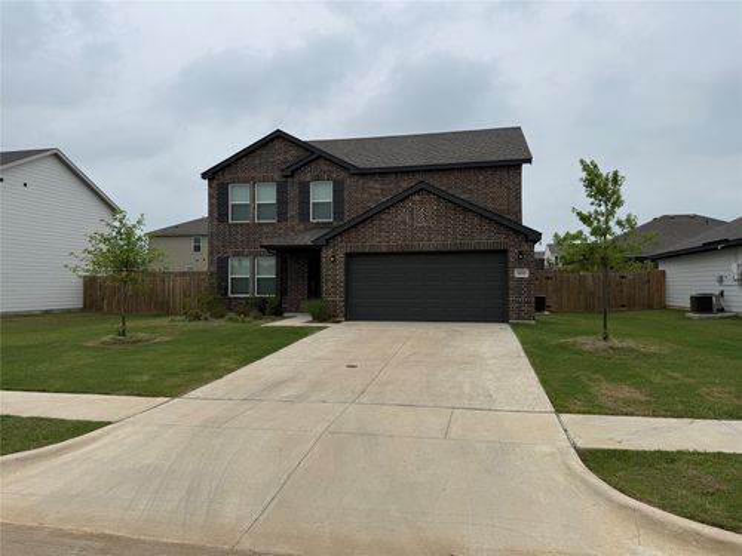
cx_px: 371
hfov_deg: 71.6
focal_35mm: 24
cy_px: 278
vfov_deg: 56.8
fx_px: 514
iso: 80
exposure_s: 1/7353
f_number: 1.78
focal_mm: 6.76
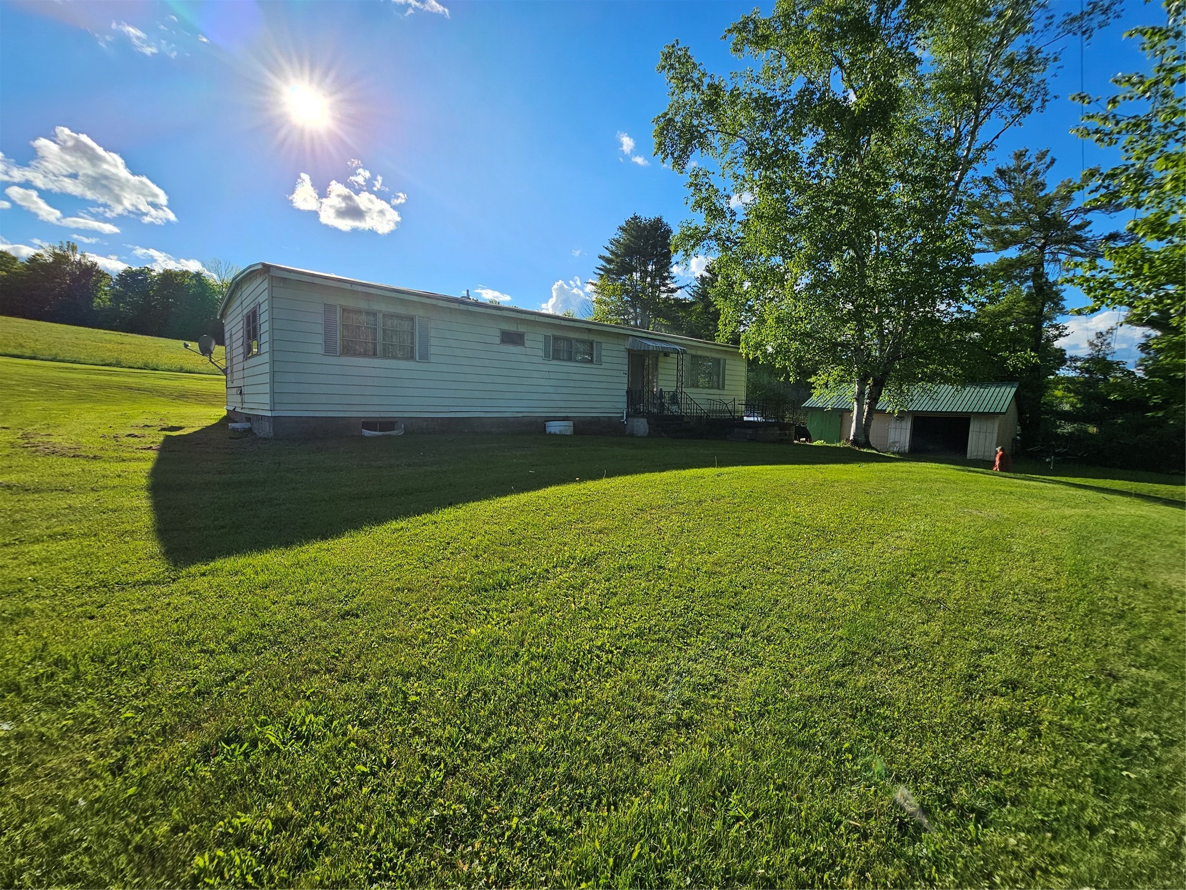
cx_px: 593
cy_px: 445
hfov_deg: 106.2
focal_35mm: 13
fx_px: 445
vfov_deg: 89.9
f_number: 2.2
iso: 50
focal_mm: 2.2
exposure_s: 1/3220
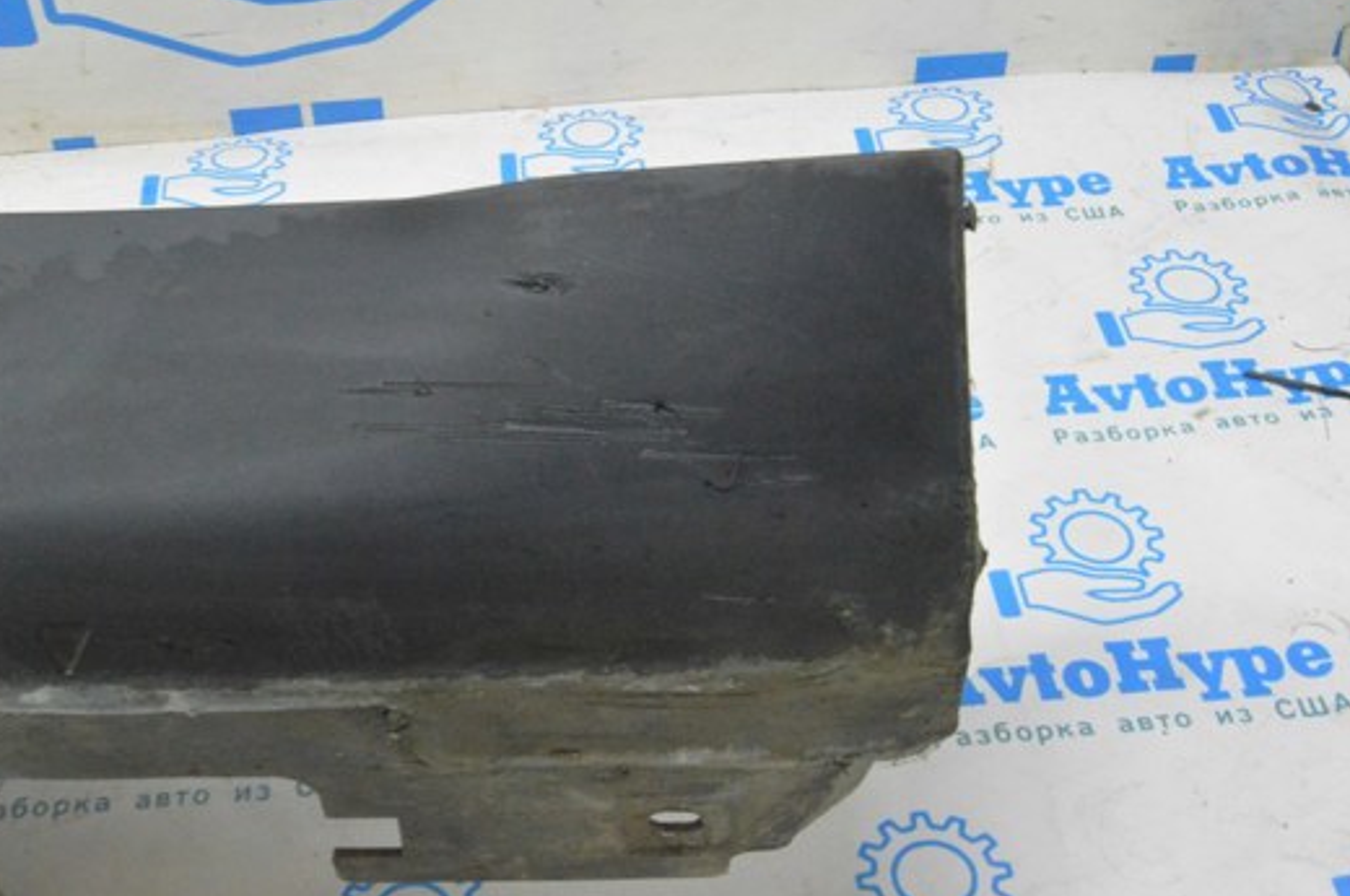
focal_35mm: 48
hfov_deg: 40.9
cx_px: 522
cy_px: 391
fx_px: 1797
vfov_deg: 28.0
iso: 6400
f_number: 20
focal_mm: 26
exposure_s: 1/20
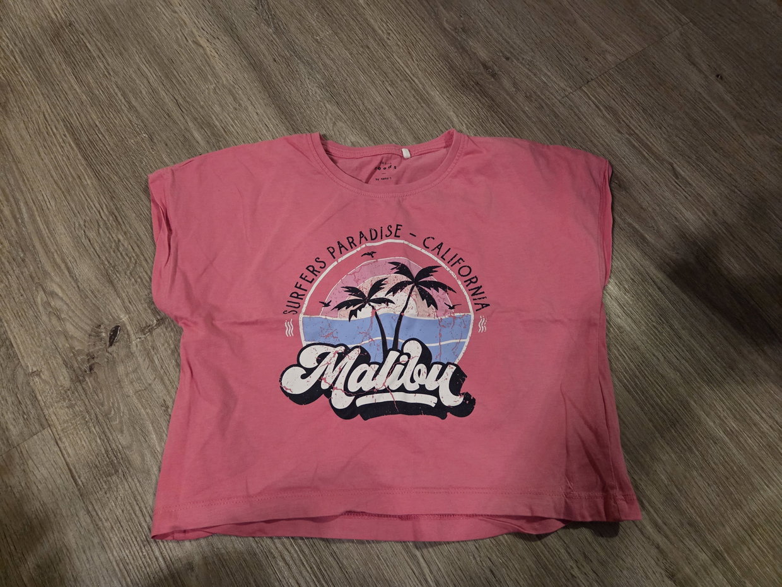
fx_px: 520
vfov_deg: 58.9
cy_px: 294
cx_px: 391
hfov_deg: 73.9
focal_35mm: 23
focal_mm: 5.4
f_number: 1.8
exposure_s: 1/100
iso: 1250
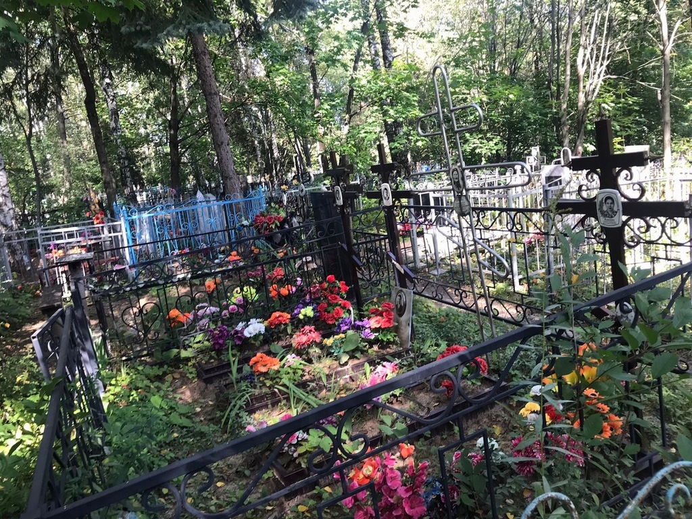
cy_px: 260
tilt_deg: -10.1
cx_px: 346
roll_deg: +12.0
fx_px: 560
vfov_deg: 49.7
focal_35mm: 28
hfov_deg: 63.4
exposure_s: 1/100
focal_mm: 3.99
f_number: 1.8
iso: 25
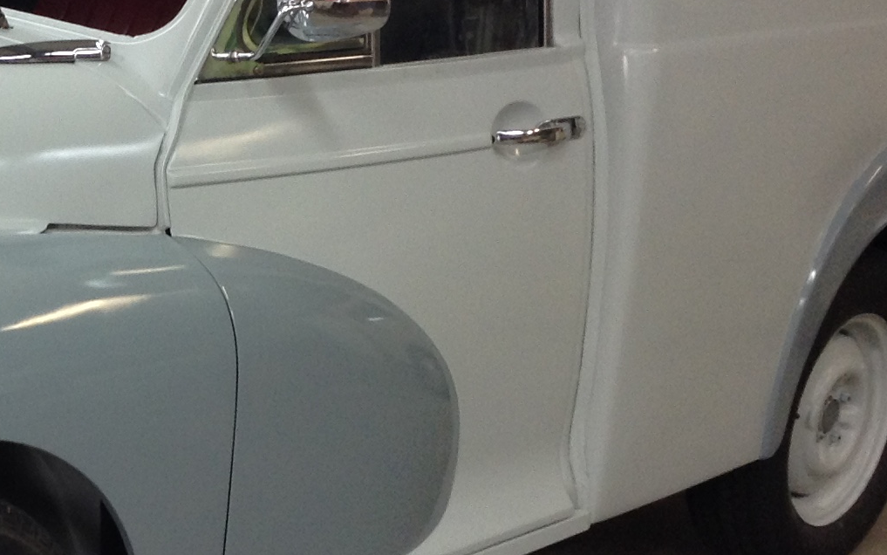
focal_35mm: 89
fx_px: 2152
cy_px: 334
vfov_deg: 14.7
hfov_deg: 22.2
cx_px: -44
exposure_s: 1/24
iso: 40
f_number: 2.4
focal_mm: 3.3
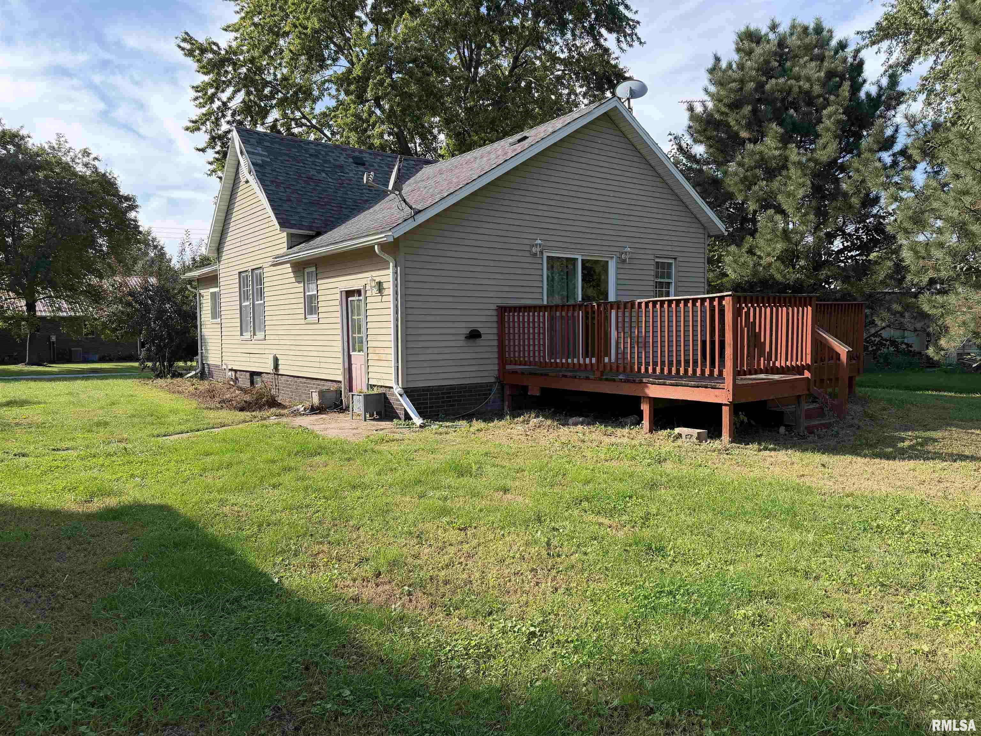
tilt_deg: -3.4
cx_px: 490
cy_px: 368
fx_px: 680
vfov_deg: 56.8
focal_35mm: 24
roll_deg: +1.0
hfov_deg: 71.6
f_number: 1.78
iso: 100
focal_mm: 6.76
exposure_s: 1/1812
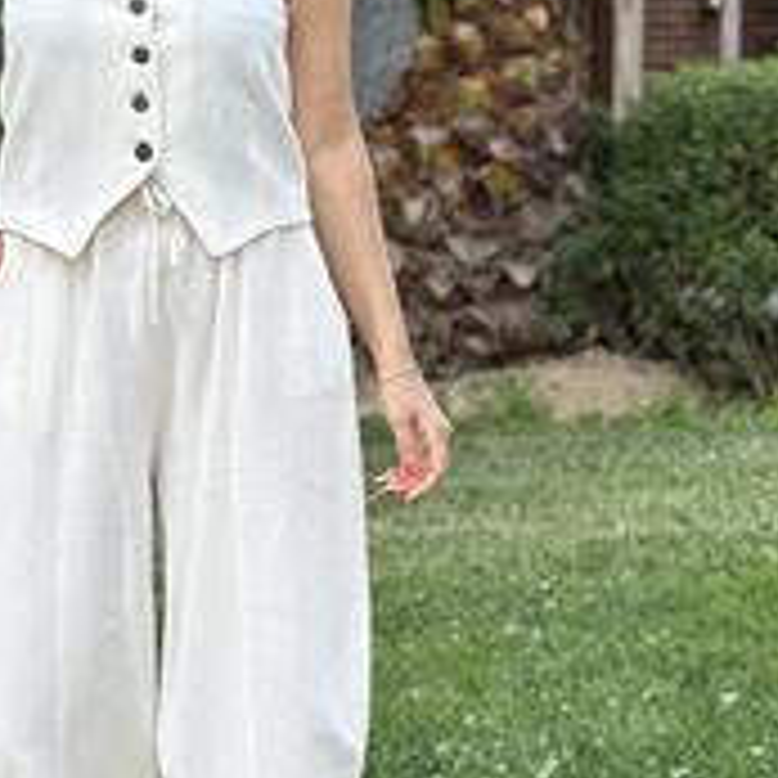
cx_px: 162
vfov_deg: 14.0
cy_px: 274
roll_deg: -0.6
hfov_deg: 14.0
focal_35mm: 124
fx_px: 3153
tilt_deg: -1.6
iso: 80
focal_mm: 6.86
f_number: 1.78
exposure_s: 1/327
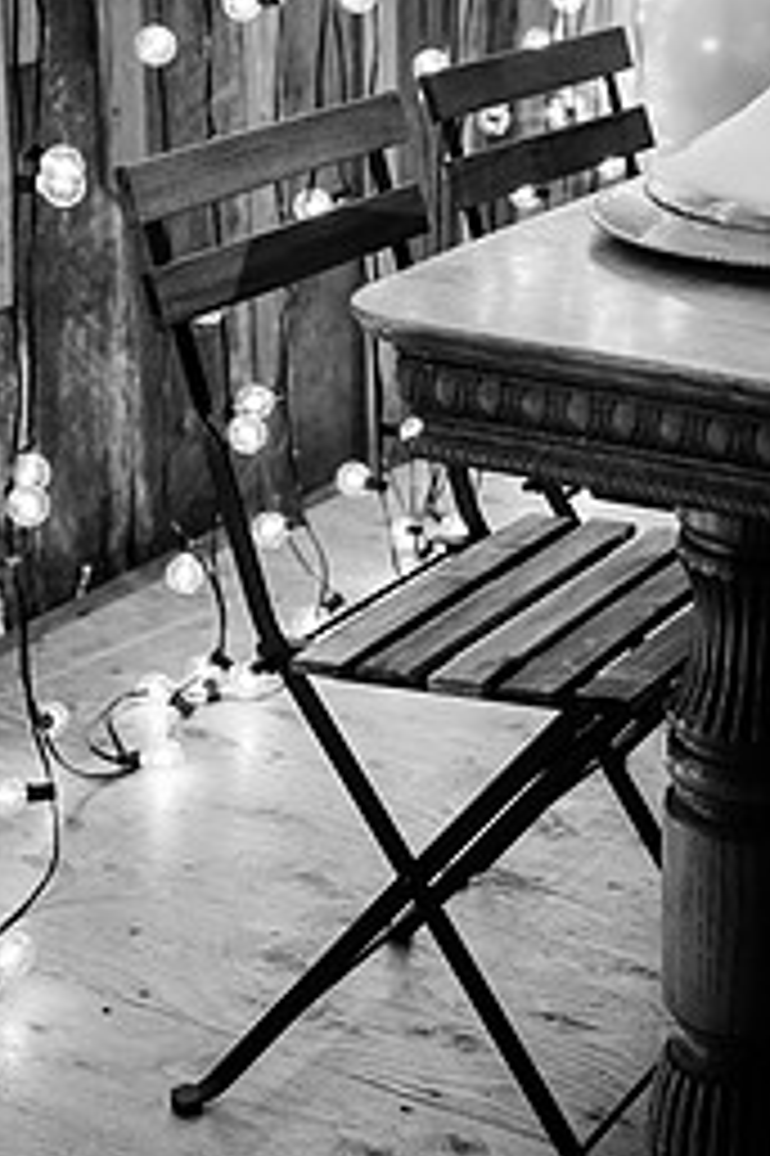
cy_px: 459
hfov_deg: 17.7
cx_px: 475
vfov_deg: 26.3
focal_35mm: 77
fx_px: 2474
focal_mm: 44
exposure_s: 1/200
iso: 1250
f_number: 3.5
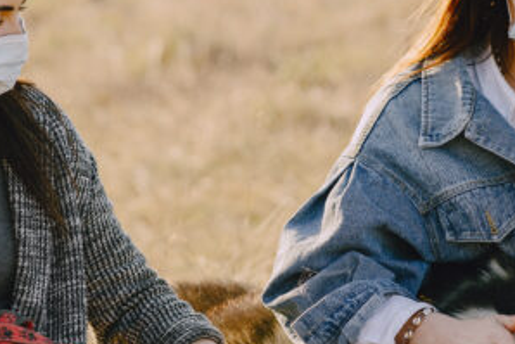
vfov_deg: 6.3
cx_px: 366
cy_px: 183
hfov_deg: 9.4
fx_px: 3134
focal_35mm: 219
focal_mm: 85
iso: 400
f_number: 2.8
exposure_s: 1/1250
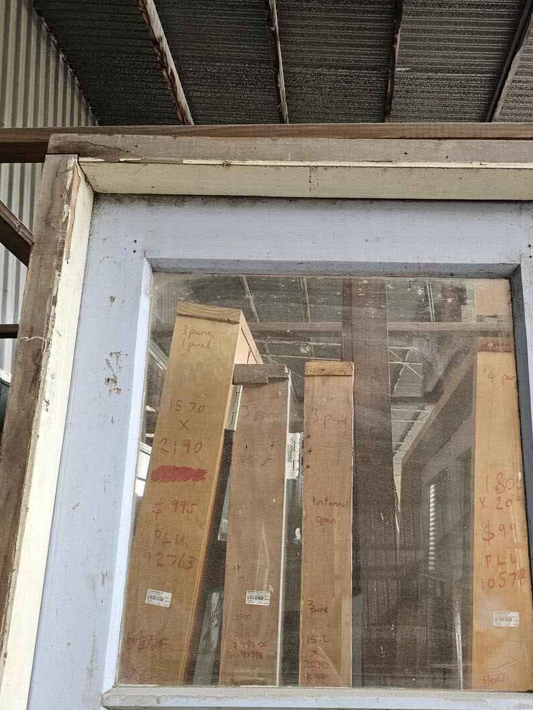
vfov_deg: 57.4
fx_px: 636
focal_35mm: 31
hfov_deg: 45.3
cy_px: 459
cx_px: 308
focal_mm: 6.3
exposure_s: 1/180
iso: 125
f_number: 1.7
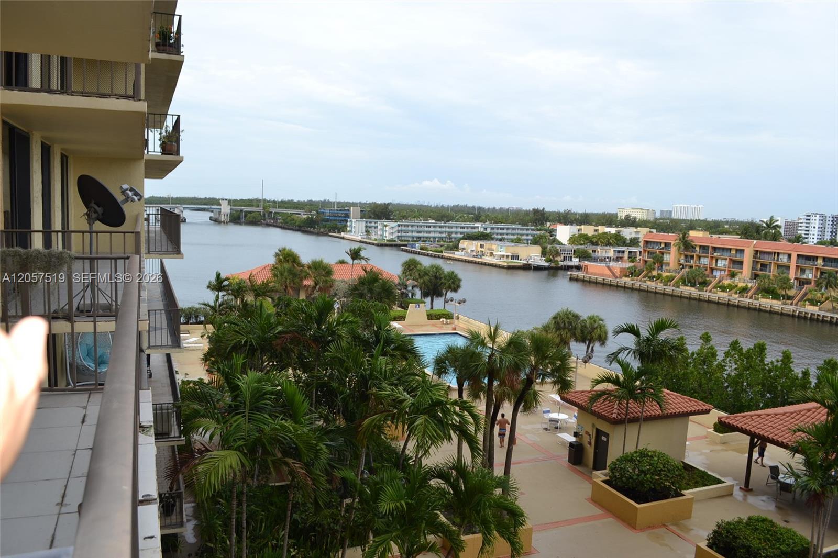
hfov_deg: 67.4
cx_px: 419
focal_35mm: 27
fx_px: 628
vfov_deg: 47.9
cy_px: 279
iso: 100
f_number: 7.1
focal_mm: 18
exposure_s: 1/200
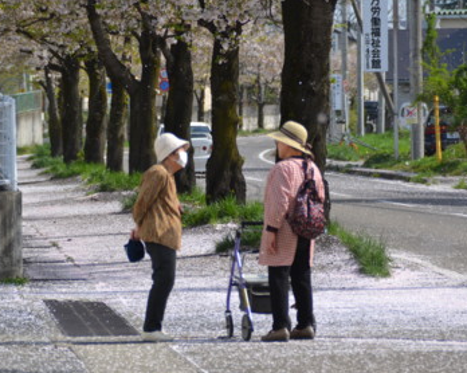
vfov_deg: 4.2
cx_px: 217
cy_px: 178
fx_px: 5028
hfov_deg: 5.3
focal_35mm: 364
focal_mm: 200
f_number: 6.3
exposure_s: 1/1250
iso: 400
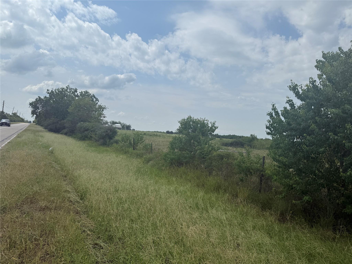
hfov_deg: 71.6
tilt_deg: +0.4
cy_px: 132
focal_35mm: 24
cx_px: 176
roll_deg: -4.6
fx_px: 244
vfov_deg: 56.8
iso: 80
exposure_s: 1/10309
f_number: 1.78
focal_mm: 6.76
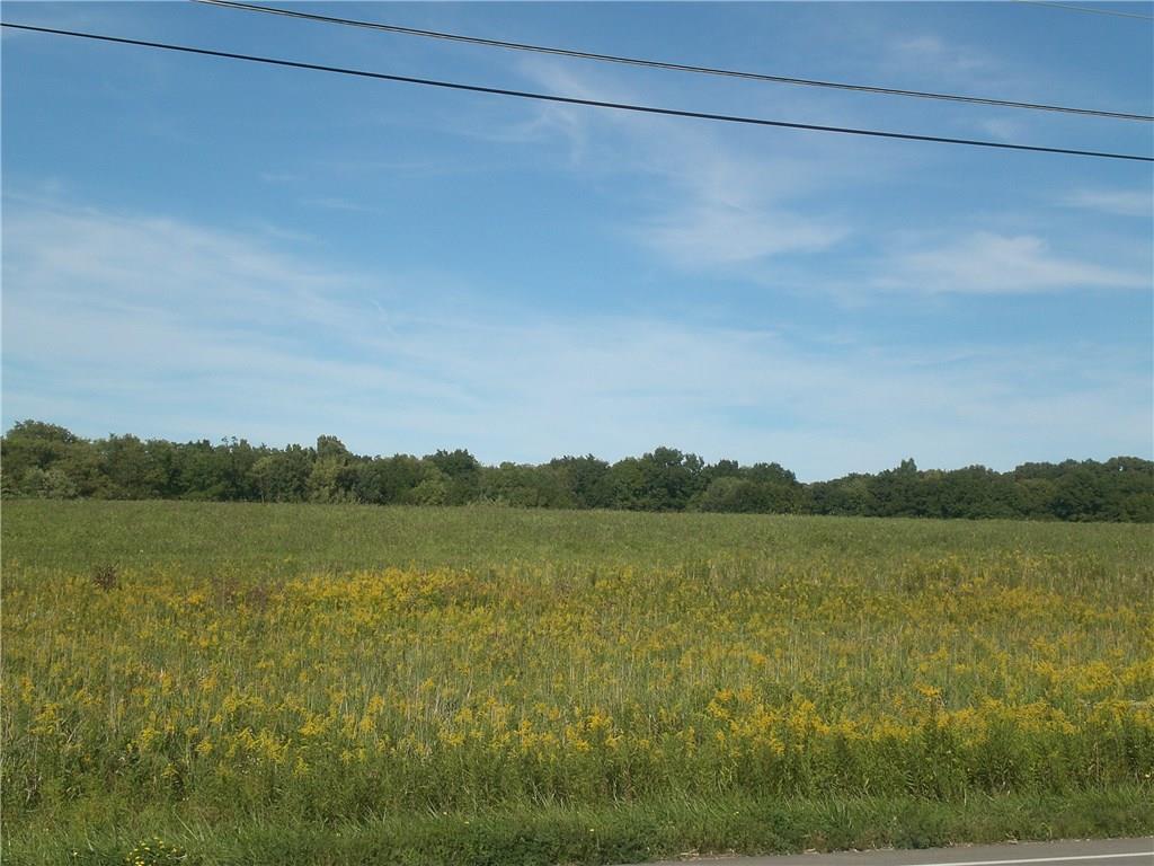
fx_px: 2100
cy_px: 433
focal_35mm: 63
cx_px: 577
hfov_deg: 30.7
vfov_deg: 23.3
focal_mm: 10.4
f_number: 5.7
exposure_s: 1/400
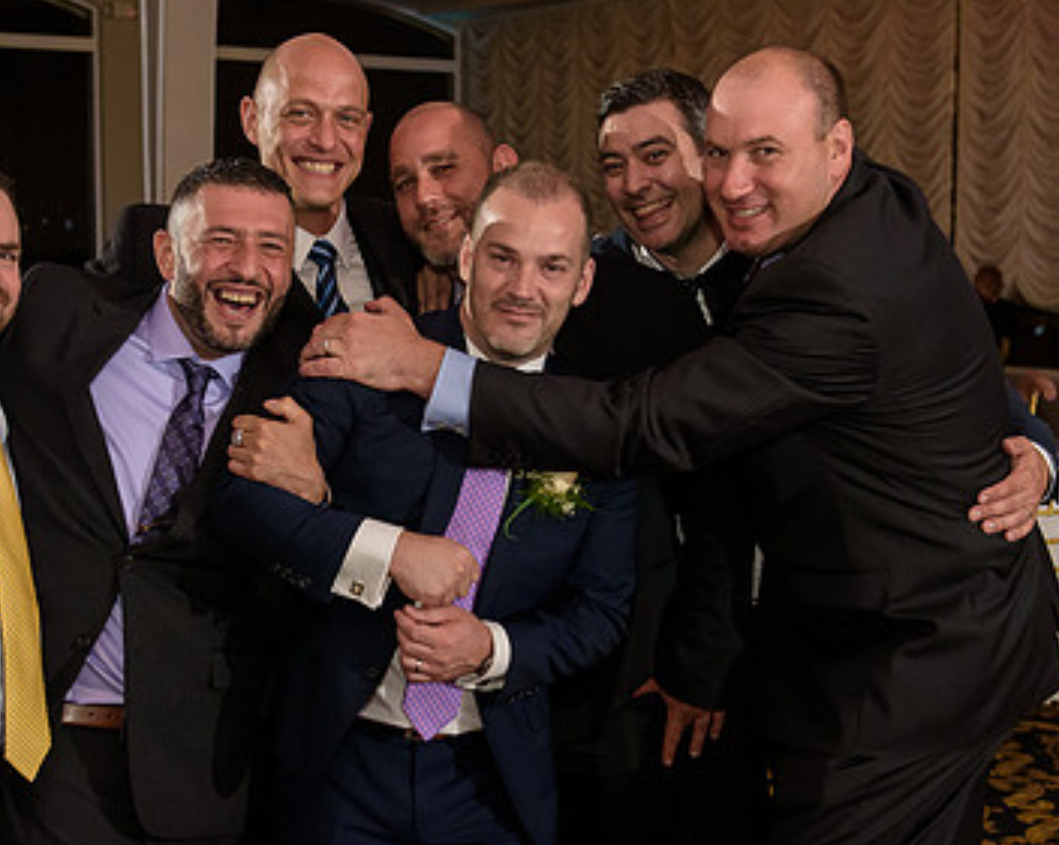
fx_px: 2036
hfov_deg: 29.1
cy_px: 482
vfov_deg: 23.4
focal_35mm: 65
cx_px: 407
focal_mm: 35
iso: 1600
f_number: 3.2
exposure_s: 1/125
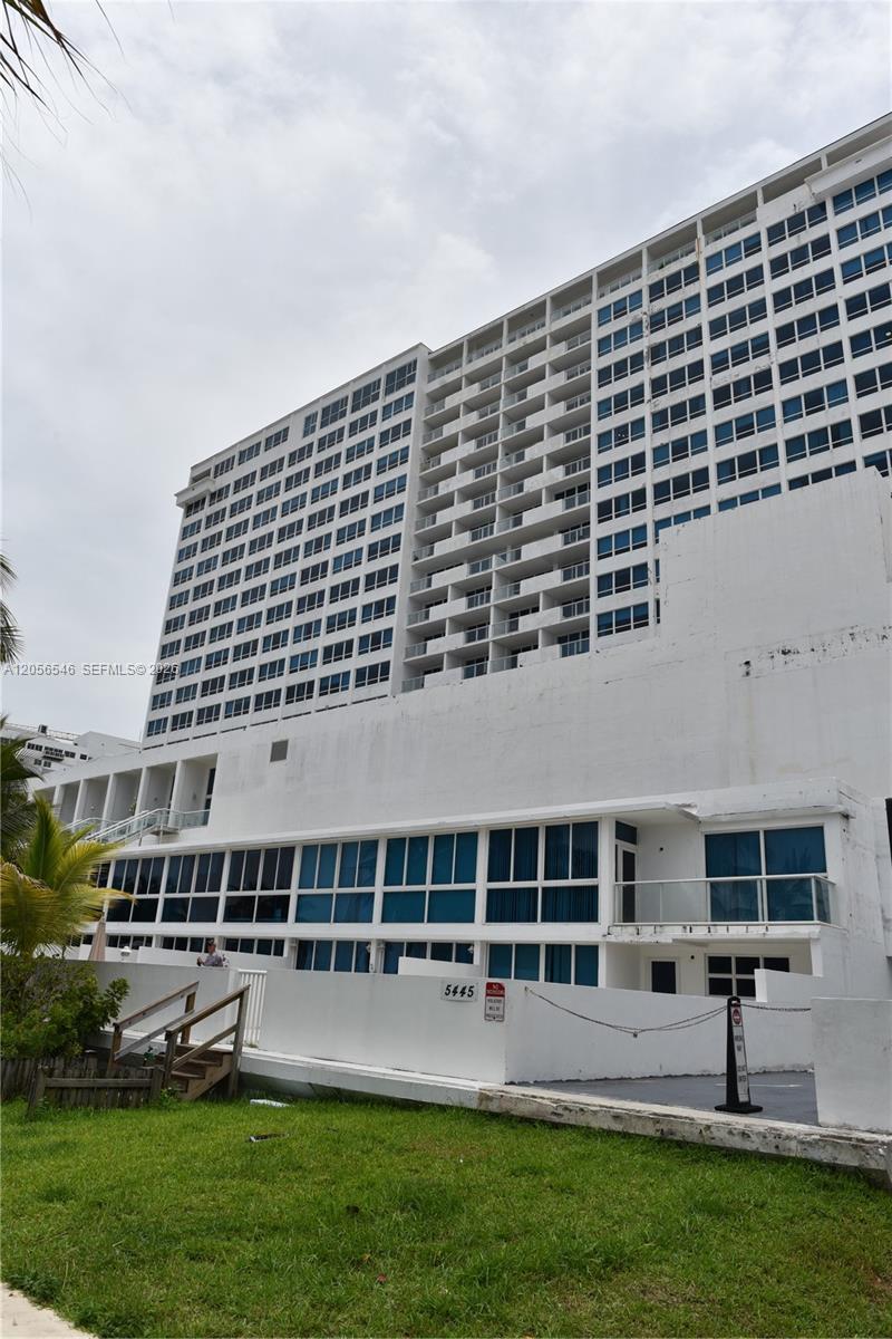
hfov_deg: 53.1
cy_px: 670
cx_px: 446
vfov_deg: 73.7
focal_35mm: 24
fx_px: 892
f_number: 11
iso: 200
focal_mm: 24
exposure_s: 1/500
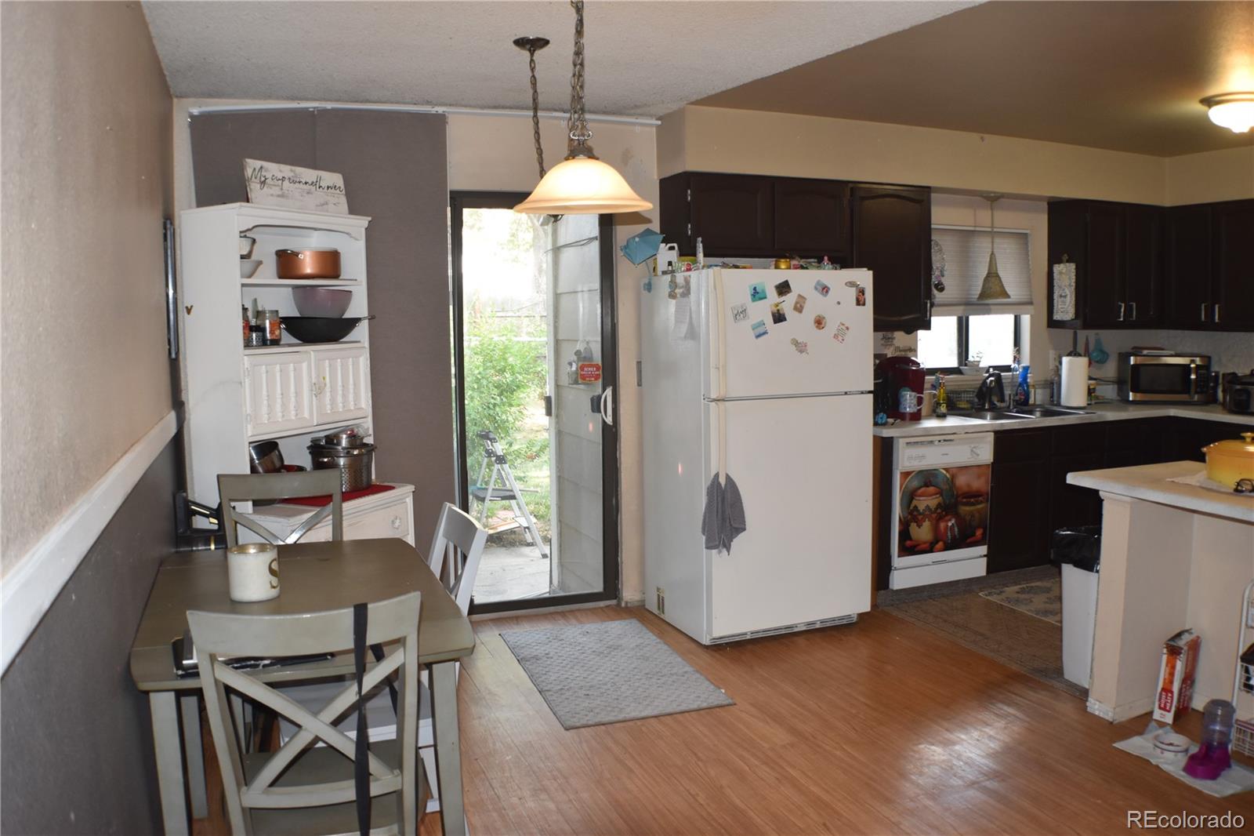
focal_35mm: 38
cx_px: 627
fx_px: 1306
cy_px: 418
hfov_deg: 51.3
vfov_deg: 35.5
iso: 800
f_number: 4.5
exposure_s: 1/80
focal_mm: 25
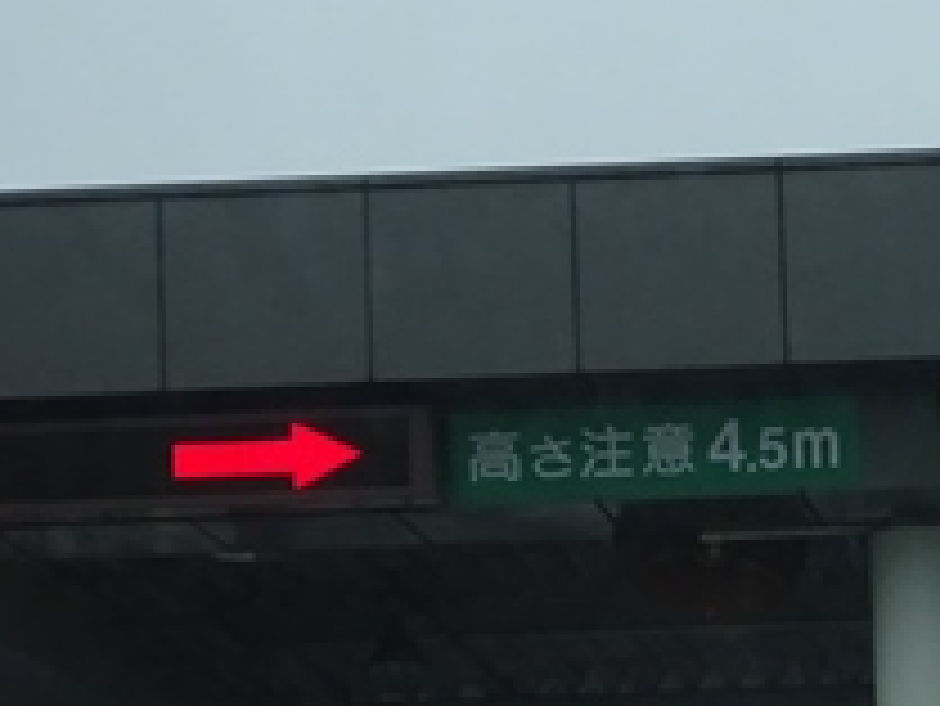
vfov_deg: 6.5
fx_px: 6195
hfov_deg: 8.6
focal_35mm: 228
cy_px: 713
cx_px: 1151
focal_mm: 11.66
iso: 200
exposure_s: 1/250
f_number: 4.5
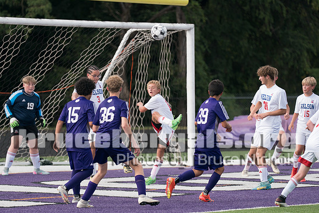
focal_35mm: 266
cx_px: 135
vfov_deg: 5.2
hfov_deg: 7.8
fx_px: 2353
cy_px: 156
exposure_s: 1/2000
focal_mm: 167
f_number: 2.8
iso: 320
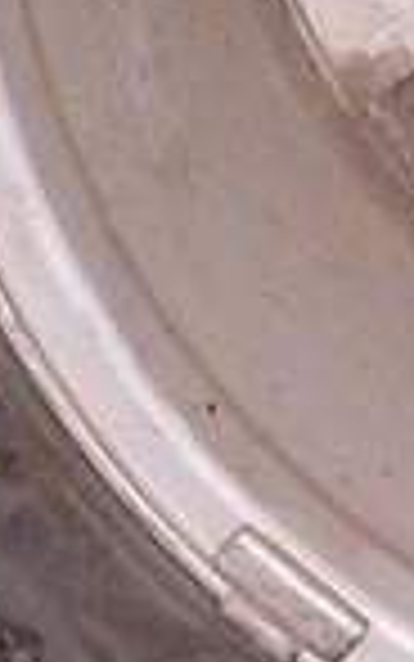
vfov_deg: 7.7
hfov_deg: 4.8
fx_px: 4789
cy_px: -367
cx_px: 945
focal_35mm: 266
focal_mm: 25
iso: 1600
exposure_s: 1/200
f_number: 8
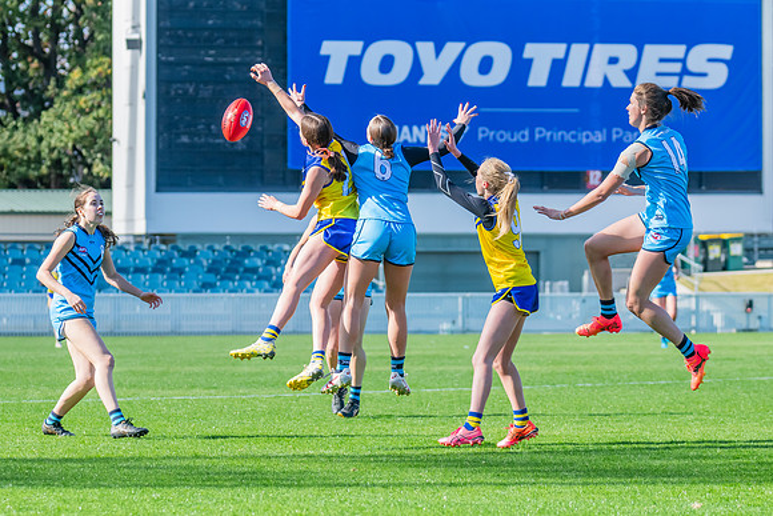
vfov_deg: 5.9
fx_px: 4990
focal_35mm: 232
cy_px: 222
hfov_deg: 8.9
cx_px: 429
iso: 800
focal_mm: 170
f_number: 6.3
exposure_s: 1/1250
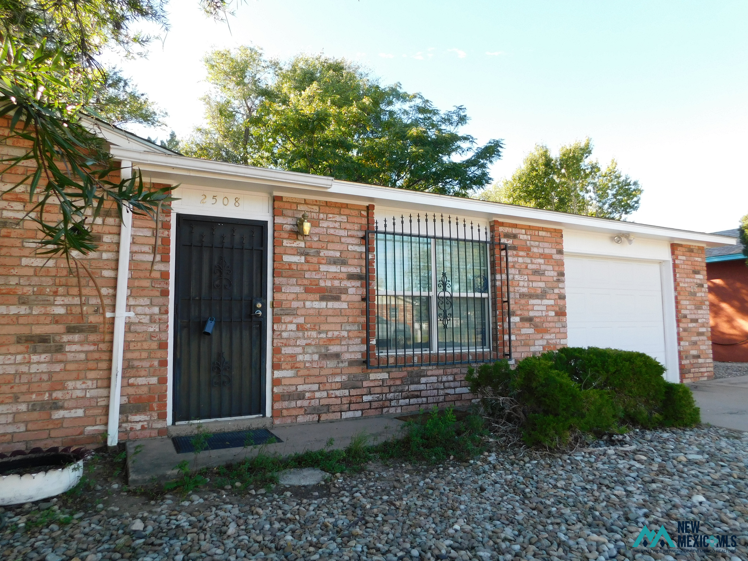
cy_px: 280
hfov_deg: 73.9
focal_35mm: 23
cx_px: 374
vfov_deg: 58.9
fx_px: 497
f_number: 3
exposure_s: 1/250
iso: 125
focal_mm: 4
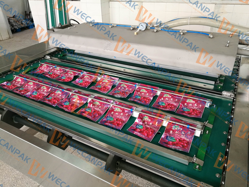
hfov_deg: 65.3
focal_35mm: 27
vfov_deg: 51.4
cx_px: 124
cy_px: 94
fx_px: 194
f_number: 2.2
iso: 200
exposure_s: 1/50
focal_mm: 4.5
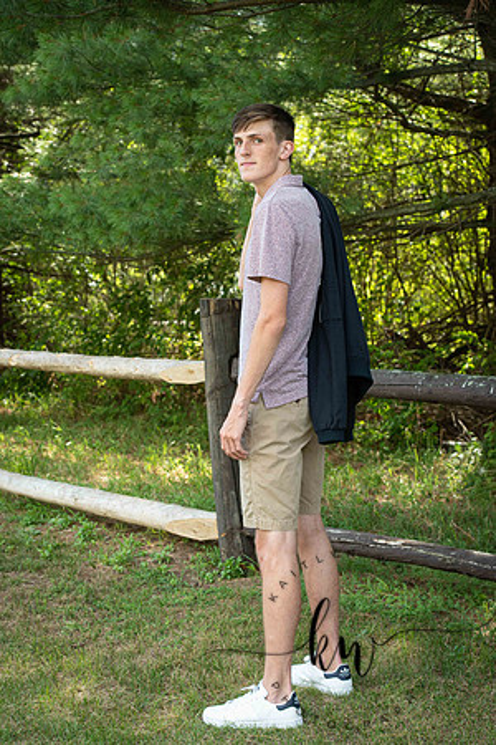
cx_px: 248
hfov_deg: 19.5
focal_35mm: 70
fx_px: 1447
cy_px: 372
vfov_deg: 28.8
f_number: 6.3
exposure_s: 1/200
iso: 500
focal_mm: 70
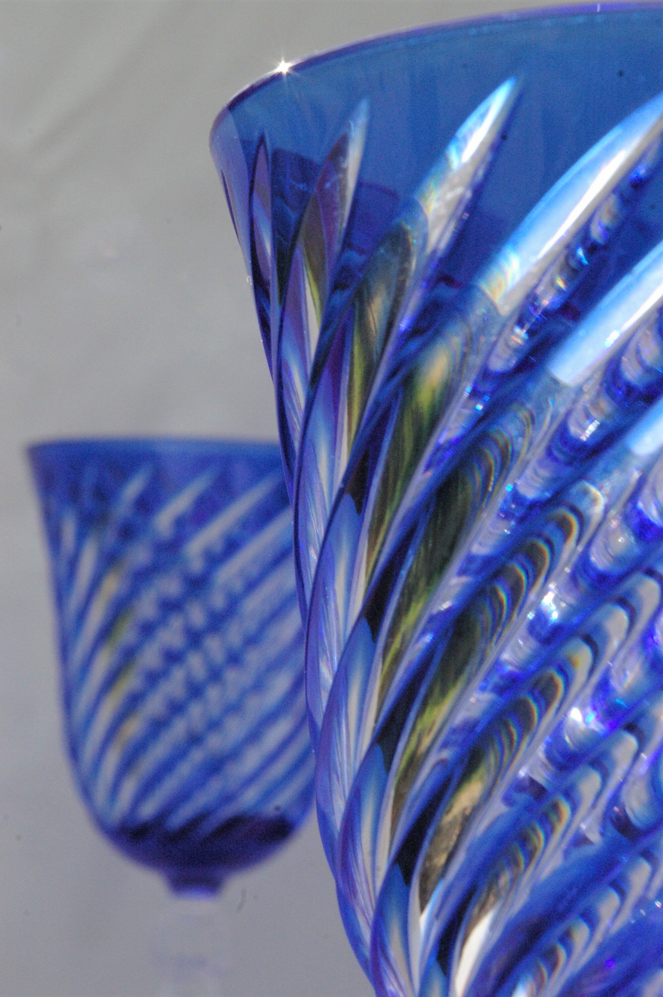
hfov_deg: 34.1
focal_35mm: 39
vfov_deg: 49.6
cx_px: 332
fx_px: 1079
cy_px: 498
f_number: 11
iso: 1600
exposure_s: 1/1000
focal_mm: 26
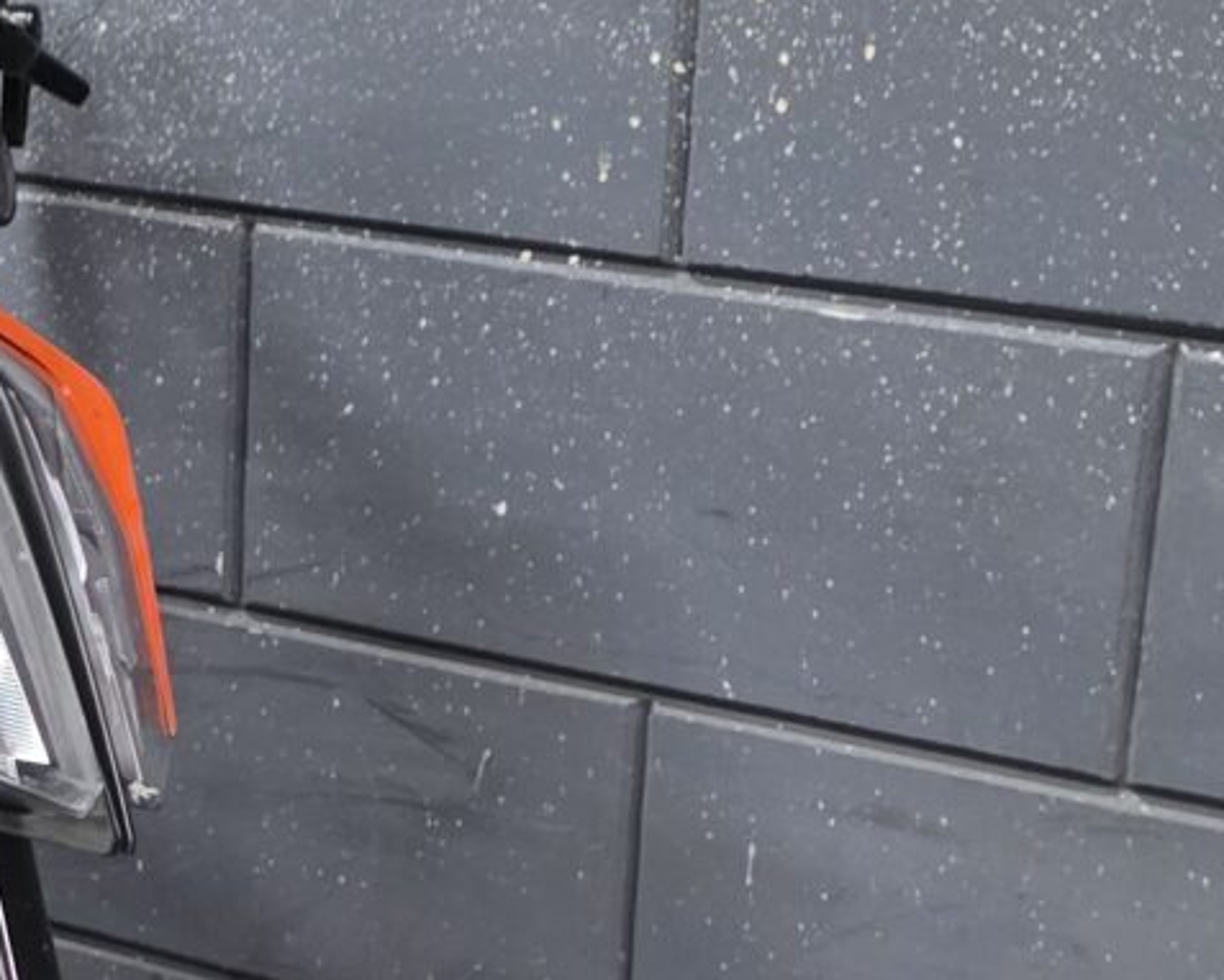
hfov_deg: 16.2
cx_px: -382
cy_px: 871
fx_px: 4059
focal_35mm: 112
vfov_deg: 13.7
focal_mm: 6.25
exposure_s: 1/100
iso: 1600
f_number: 1.7
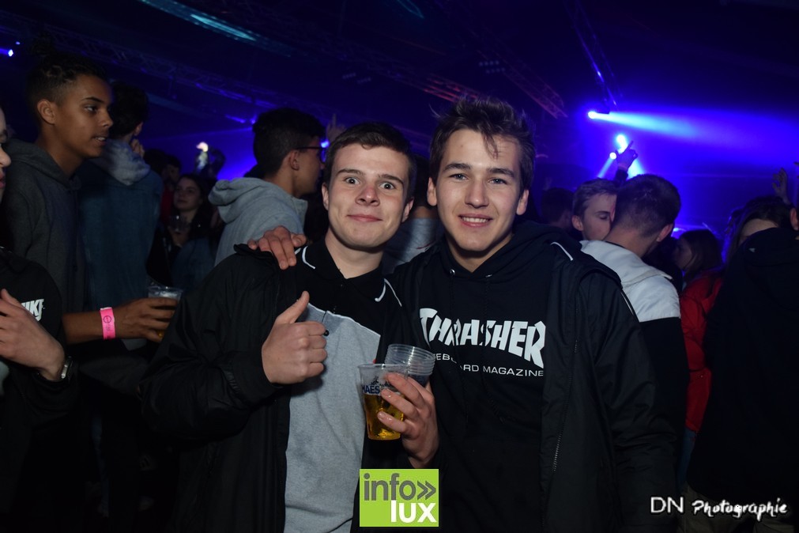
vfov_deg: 40.0
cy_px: 266
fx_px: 732
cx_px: 400
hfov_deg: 57.2
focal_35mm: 33
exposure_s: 1/60
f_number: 3.8
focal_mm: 22
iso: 1600
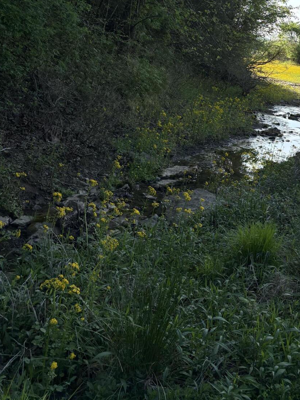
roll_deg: -8.3
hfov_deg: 29.9
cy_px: 92
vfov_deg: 39.2
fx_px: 543
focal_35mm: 47
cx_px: 256
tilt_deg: -3.4
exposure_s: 1/2747
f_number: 1.6
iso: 64
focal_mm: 5.96
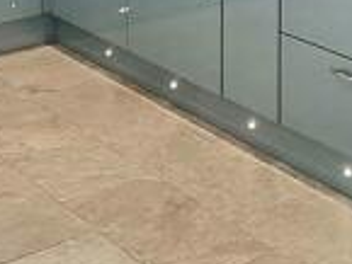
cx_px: 294
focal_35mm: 92
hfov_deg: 21.0
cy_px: -264
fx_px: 936
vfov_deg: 13.7
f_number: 2.2
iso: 80
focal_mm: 2.2
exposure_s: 1/50
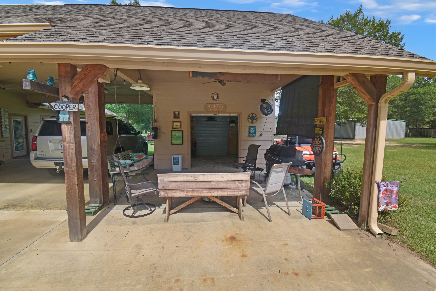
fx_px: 182
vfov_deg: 77.3
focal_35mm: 15
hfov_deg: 100.4
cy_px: 146
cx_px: 218
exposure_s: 1/200
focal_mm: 10
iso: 100
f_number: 9
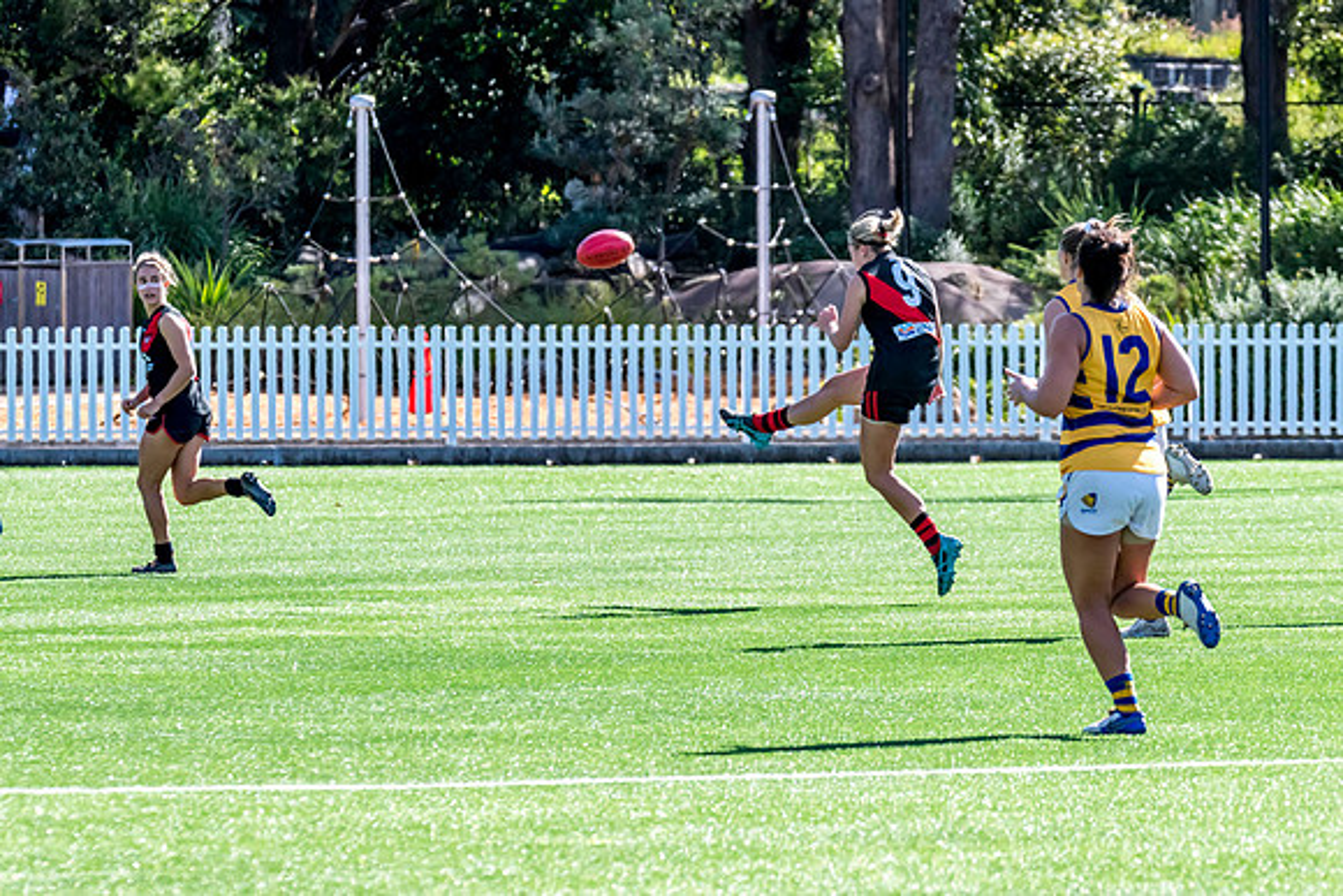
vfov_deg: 3.7
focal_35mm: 371
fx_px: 13843
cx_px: 870
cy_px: 385
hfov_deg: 5.6
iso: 800
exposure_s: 1/1600
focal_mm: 250
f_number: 8
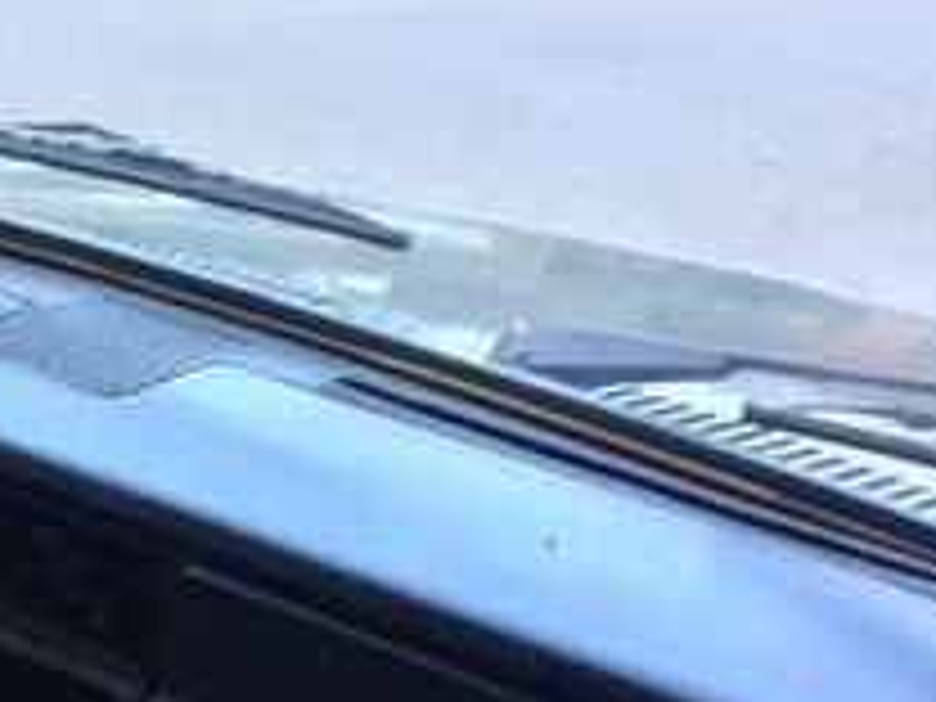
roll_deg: -4.9
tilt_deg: -22.6
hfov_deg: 20.2
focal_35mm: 92
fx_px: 2488
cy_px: 776
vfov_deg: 15.6
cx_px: -140
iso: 32
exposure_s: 1/50
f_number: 2.2
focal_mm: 4.15
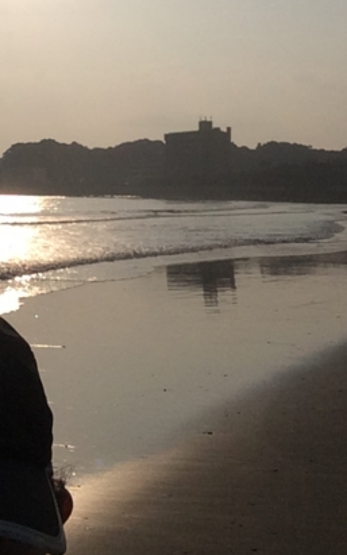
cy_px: 128
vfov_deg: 31.3
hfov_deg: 20.0
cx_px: 55
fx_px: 968
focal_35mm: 64
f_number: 2.4
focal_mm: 2.15
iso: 64
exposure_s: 1/16129
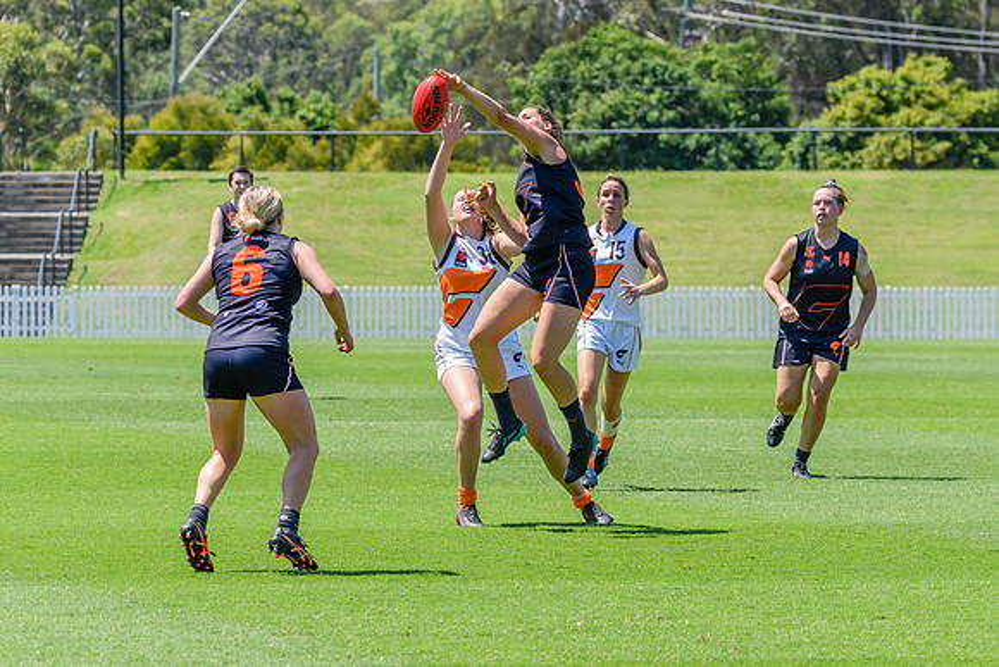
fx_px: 8100
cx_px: 564
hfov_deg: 7.1
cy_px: 235
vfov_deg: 4.7
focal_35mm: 292
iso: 800
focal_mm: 190
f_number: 8
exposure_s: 1/1600
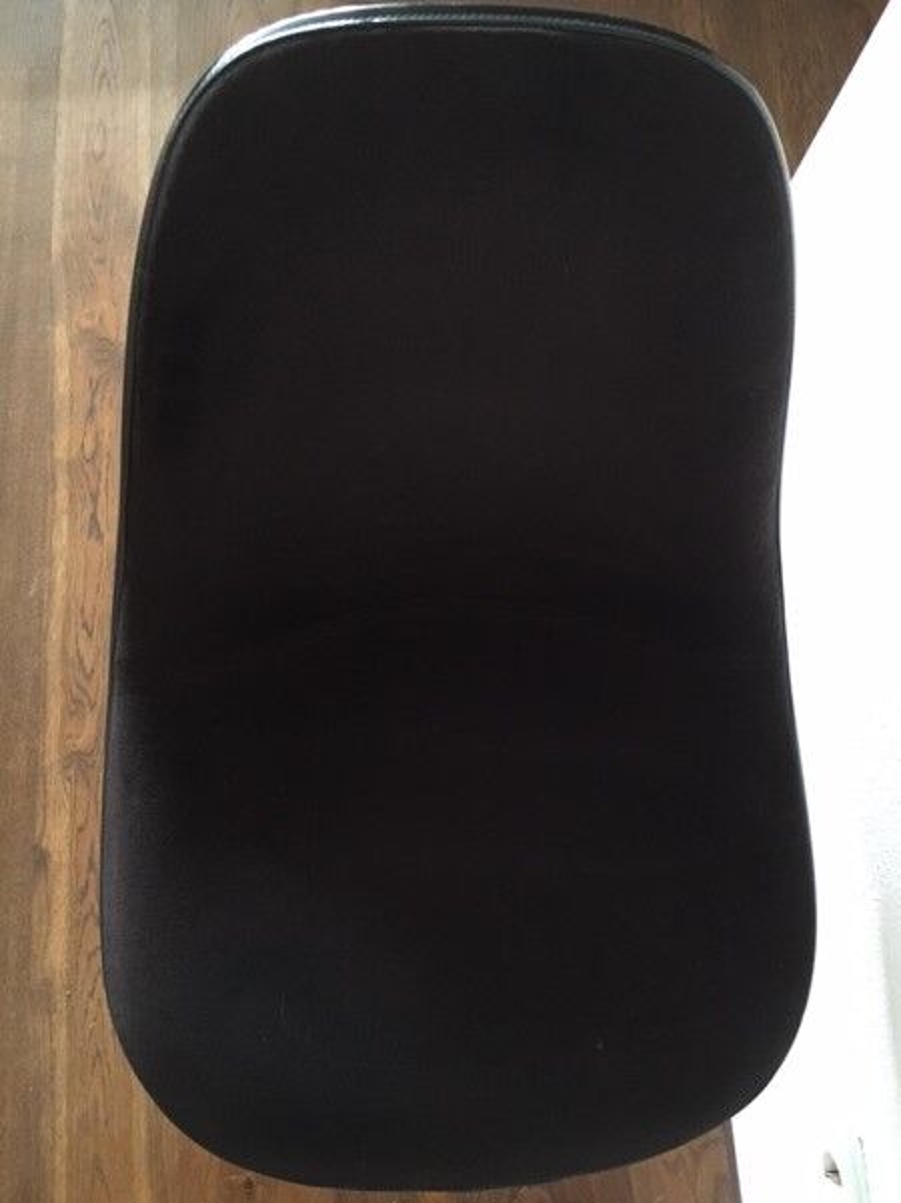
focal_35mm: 29
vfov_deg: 61.7
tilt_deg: -74.5
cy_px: 602
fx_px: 1008
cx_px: 450
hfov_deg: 48.2
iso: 250
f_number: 2.2
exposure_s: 1/17
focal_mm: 4.15
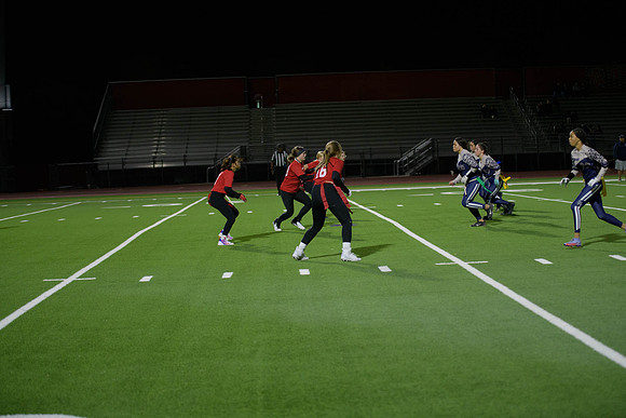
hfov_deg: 28.1
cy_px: 209
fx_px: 1252
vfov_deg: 18.9
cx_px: 313
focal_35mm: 72
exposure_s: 1/640
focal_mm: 72
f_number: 2.8
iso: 2000
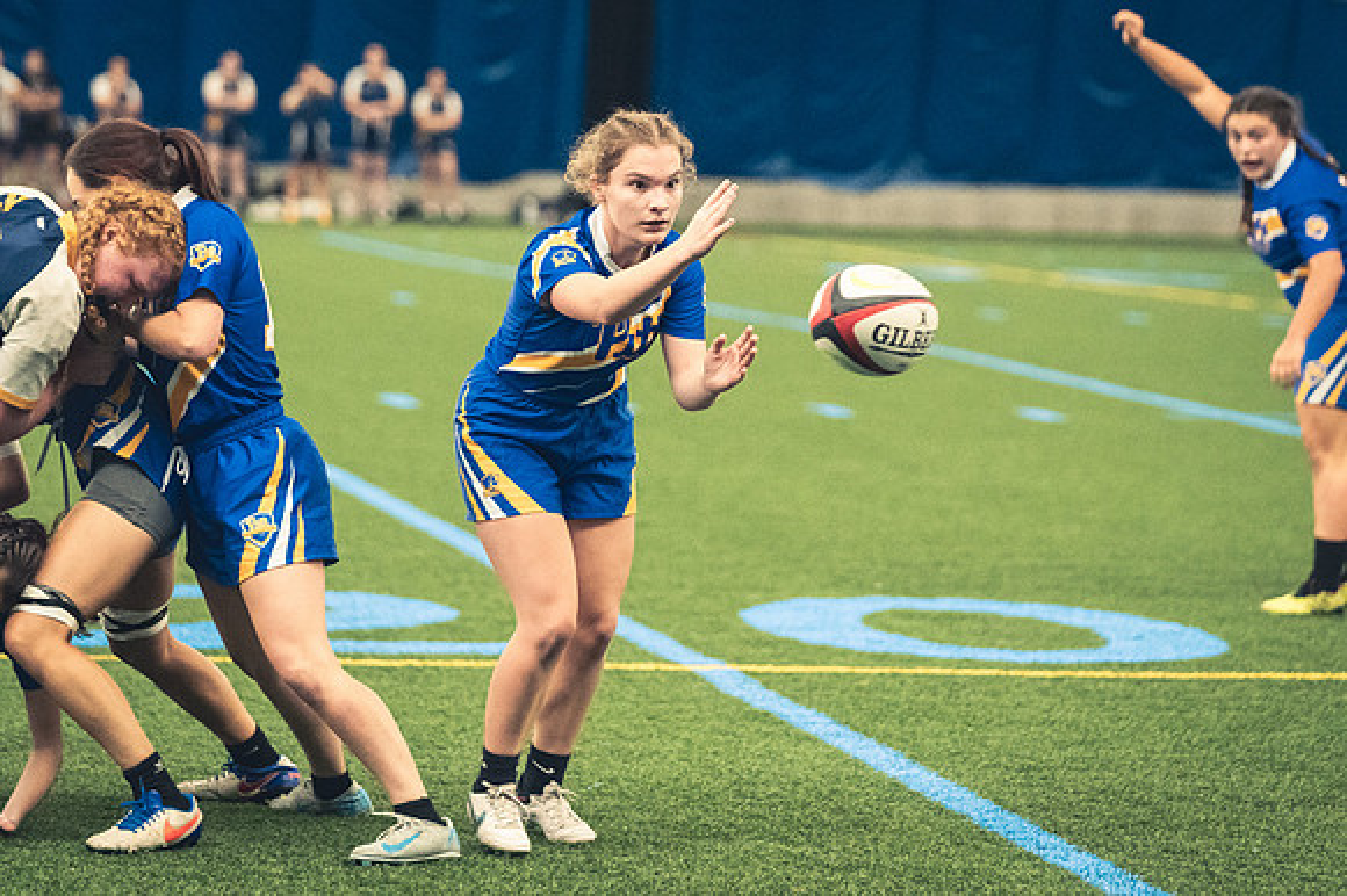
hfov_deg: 11.4
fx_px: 6731
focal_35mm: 180
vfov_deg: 7.6
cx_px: 674
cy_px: 448
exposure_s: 1/500
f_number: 2.8
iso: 12800
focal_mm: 120
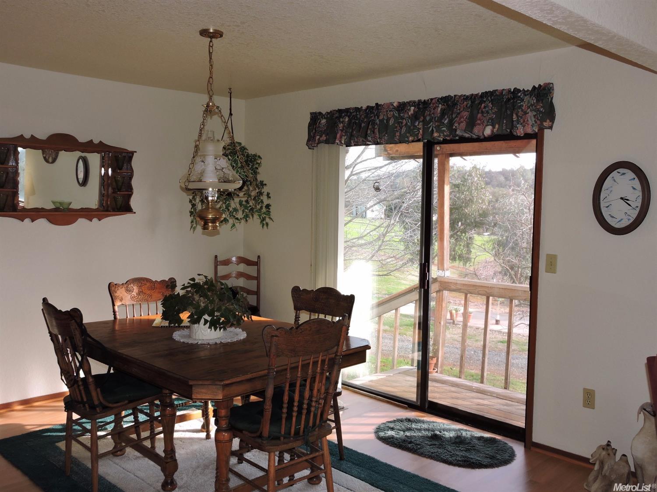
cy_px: 246
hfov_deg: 55.4
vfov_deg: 42.9
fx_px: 626
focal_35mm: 33
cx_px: 328
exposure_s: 1/80
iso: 100
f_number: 3.6
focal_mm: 5.9
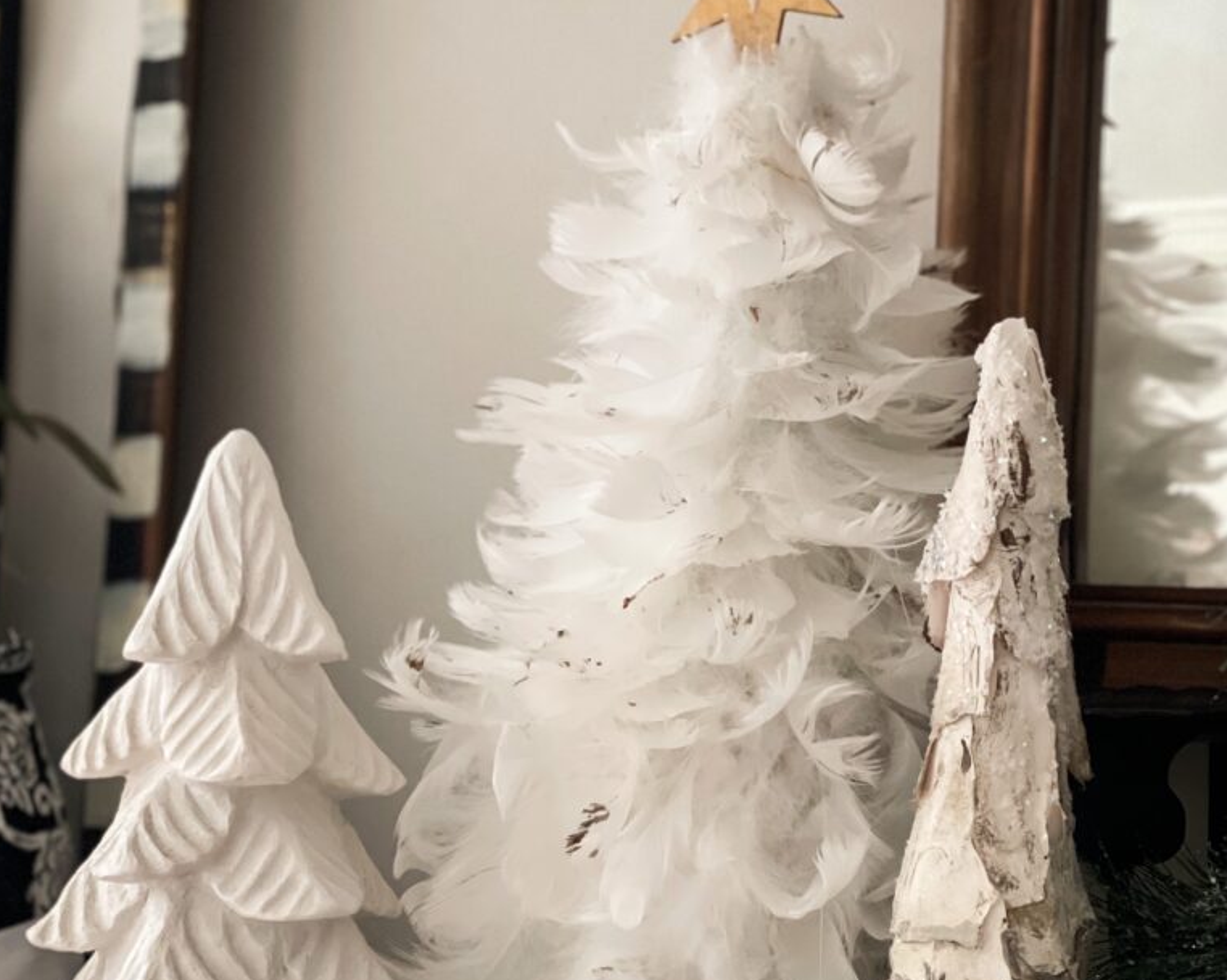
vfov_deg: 18.2
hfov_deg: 22.8
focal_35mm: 84
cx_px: 610
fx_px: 3049
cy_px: 644
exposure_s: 1/40
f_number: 2.2
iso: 400
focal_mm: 7.5
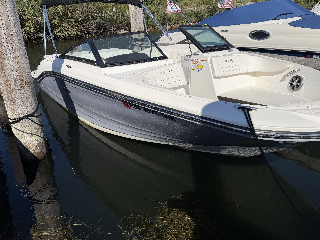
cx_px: 154
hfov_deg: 65.3
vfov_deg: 51.3
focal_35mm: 27
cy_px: 112
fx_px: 250
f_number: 1.78
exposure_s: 1/10309
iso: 80
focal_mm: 6.76
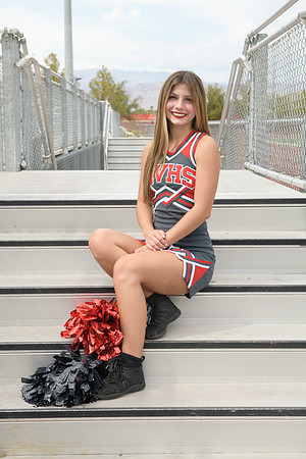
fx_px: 765
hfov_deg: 22.6
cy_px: 230
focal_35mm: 60
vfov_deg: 33.4
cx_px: 153
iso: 800
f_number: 5.6
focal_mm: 60
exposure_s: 1/1250
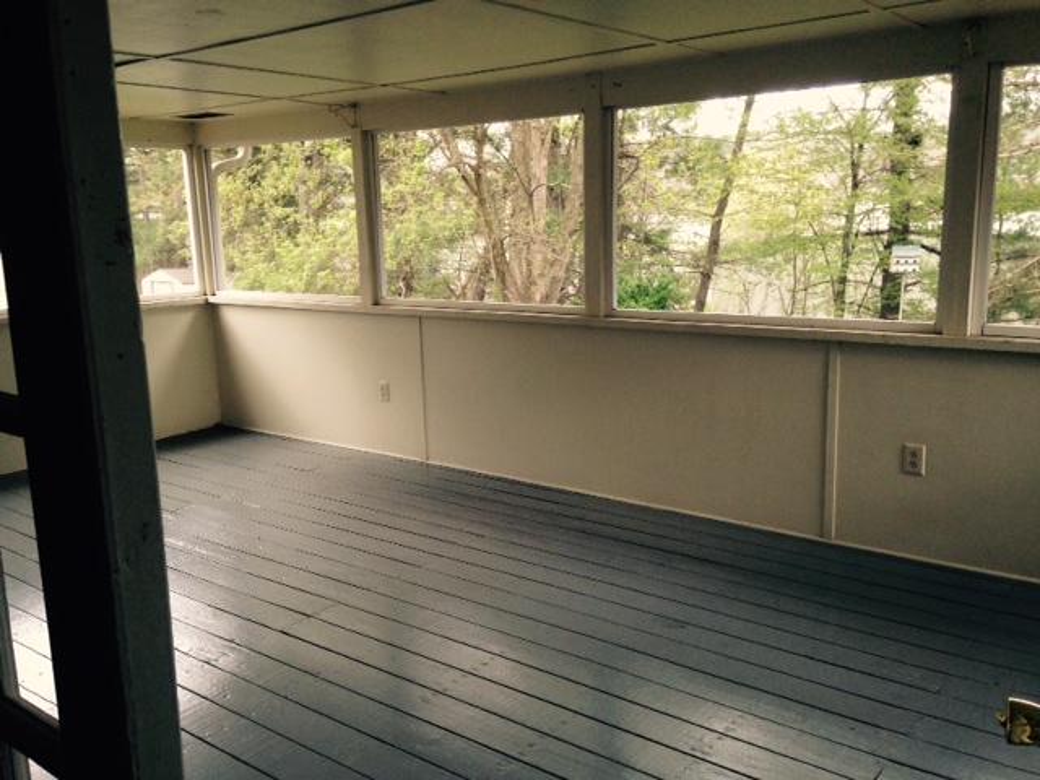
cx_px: 520
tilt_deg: -12.1
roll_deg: +3.3
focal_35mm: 33
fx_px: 991
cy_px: 390
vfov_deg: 42.9
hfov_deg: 55.4
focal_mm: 4.12
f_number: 2.4
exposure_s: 1/120
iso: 80
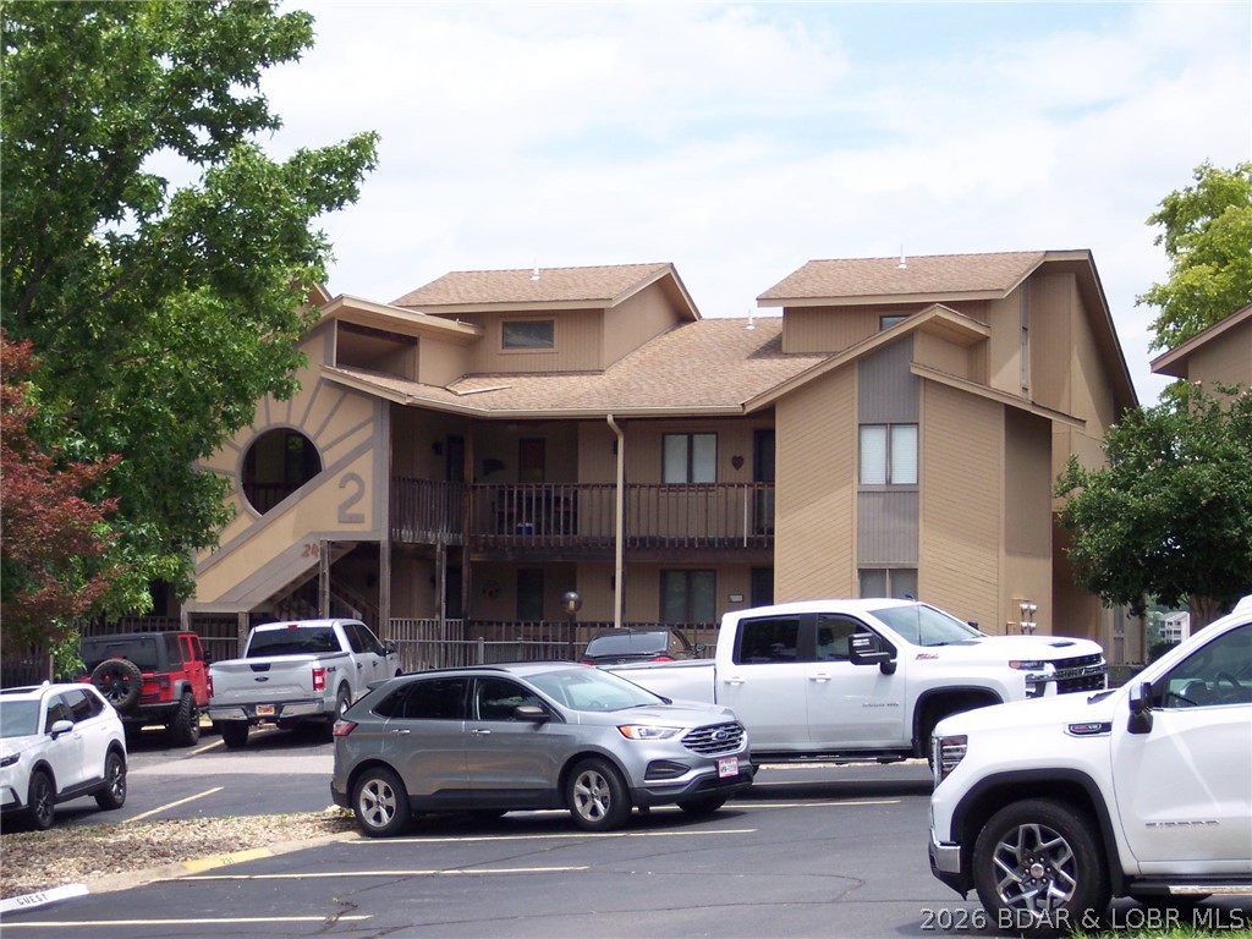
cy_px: 470
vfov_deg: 19.4
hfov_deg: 25.7
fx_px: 2749
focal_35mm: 76
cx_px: 626
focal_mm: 16
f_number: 3.8
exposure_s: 1/700
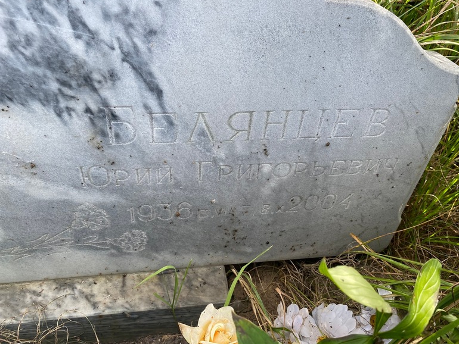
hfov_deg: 65.3
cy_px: 171
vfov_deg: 51.4
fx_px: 358
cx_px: 229
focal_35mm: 27
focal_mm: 4.25
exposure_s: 1/387
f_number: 1.8
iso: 32
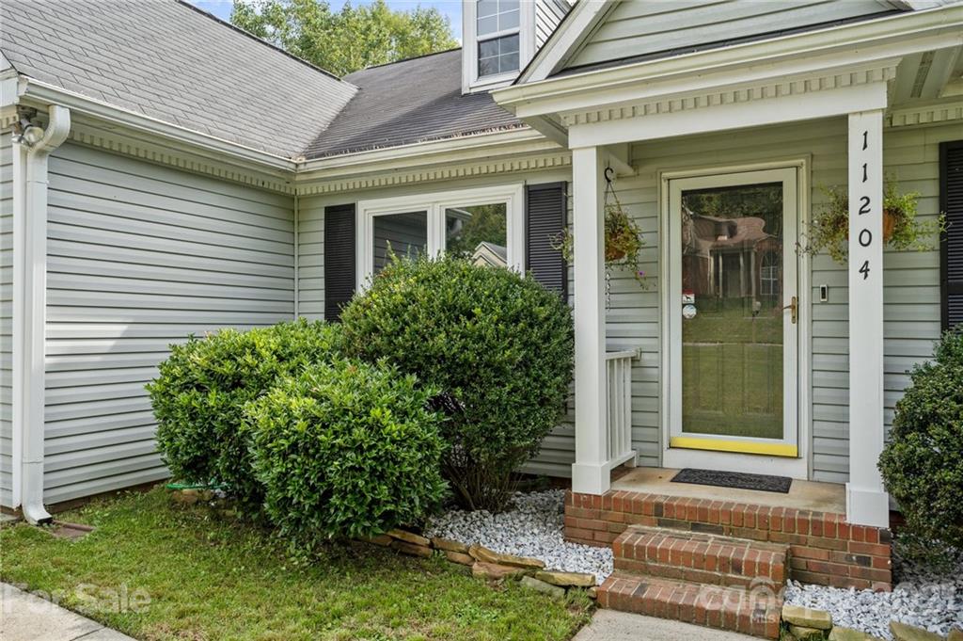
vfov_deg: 49.5
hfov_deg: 69.4
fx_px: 695
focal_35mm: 26
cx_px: 482
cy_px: 320
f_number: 7.1
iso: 100
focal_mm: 26
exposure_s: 1/125
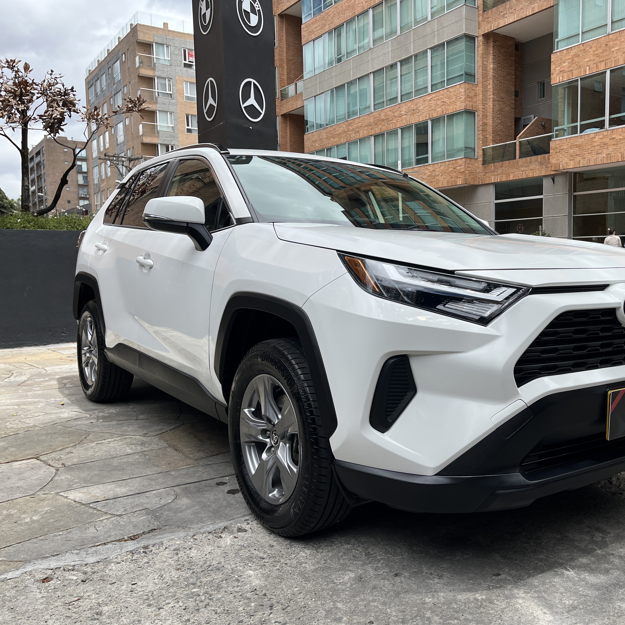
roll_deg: +1.0
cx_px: 397
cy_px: 309
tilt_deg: -4.5
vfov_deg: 52.5
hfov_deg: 51.9
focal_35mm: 31
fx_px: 633
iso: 50
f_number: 1.6
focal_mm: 5.1
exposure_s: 1/2755
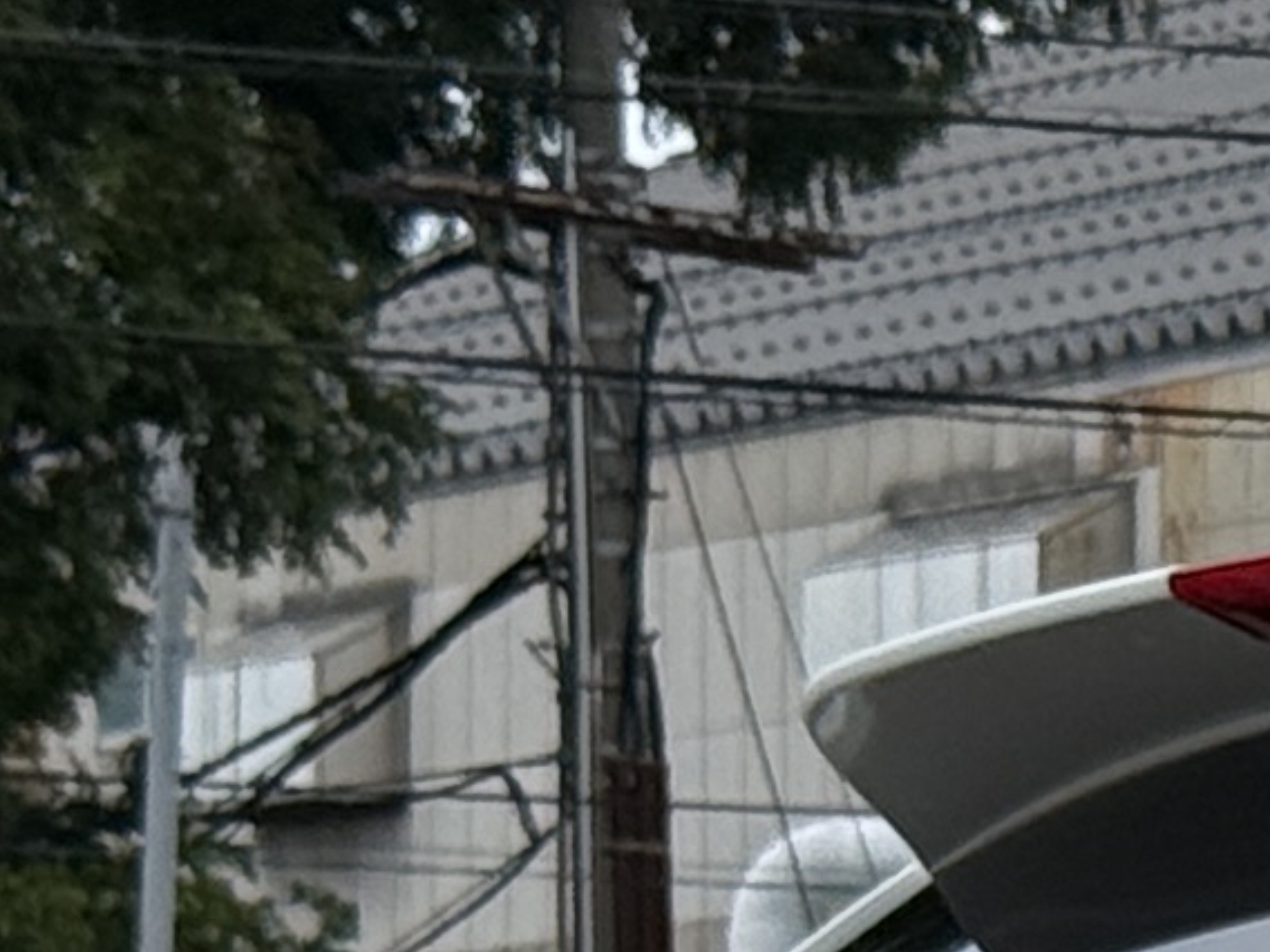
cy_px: 1866
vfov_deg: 4.3
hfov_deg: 5.5
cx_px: 3577
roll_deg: +0.0
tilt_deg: +2.3
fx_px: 12511
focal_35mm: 341
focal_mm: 6.76
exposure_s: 1/3891
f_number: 1.78
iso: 64
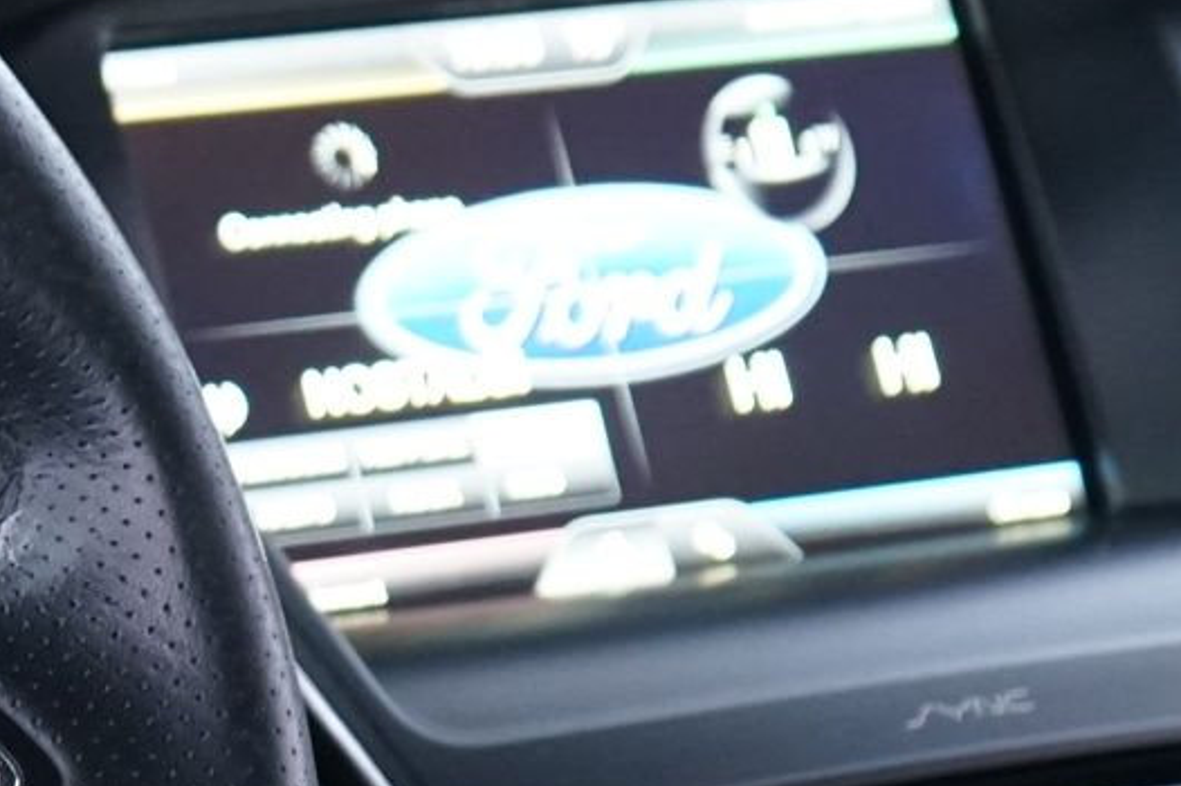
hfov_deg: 11.3
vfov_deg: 7.7
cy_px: 819
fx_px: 5770
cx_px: -447
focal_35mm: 176
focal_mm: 37
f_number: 4
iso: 2000
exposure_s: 1/10
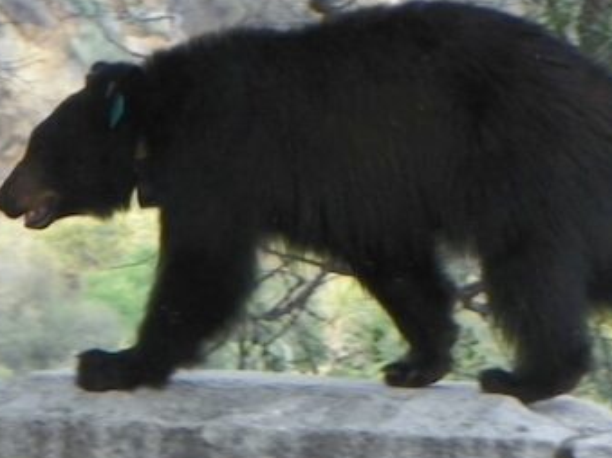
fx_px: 7264
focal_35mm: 411
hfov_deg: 4.8
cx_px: 316
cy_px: 230
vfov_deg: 3.6
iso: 160
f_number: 4.5
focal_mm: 28.8
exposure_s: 1/50
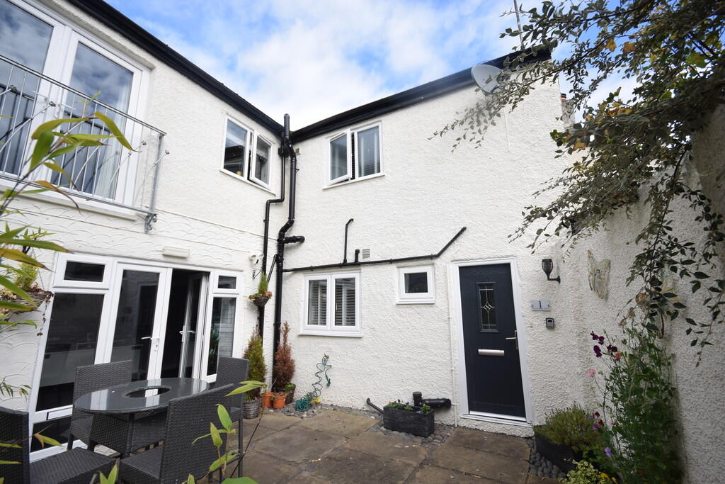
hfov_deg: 95.0
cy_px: 242
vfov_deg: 72.1
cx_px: 362
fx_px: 332
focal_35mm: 16
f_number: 9
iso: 200
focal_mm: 11
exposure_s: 1/320
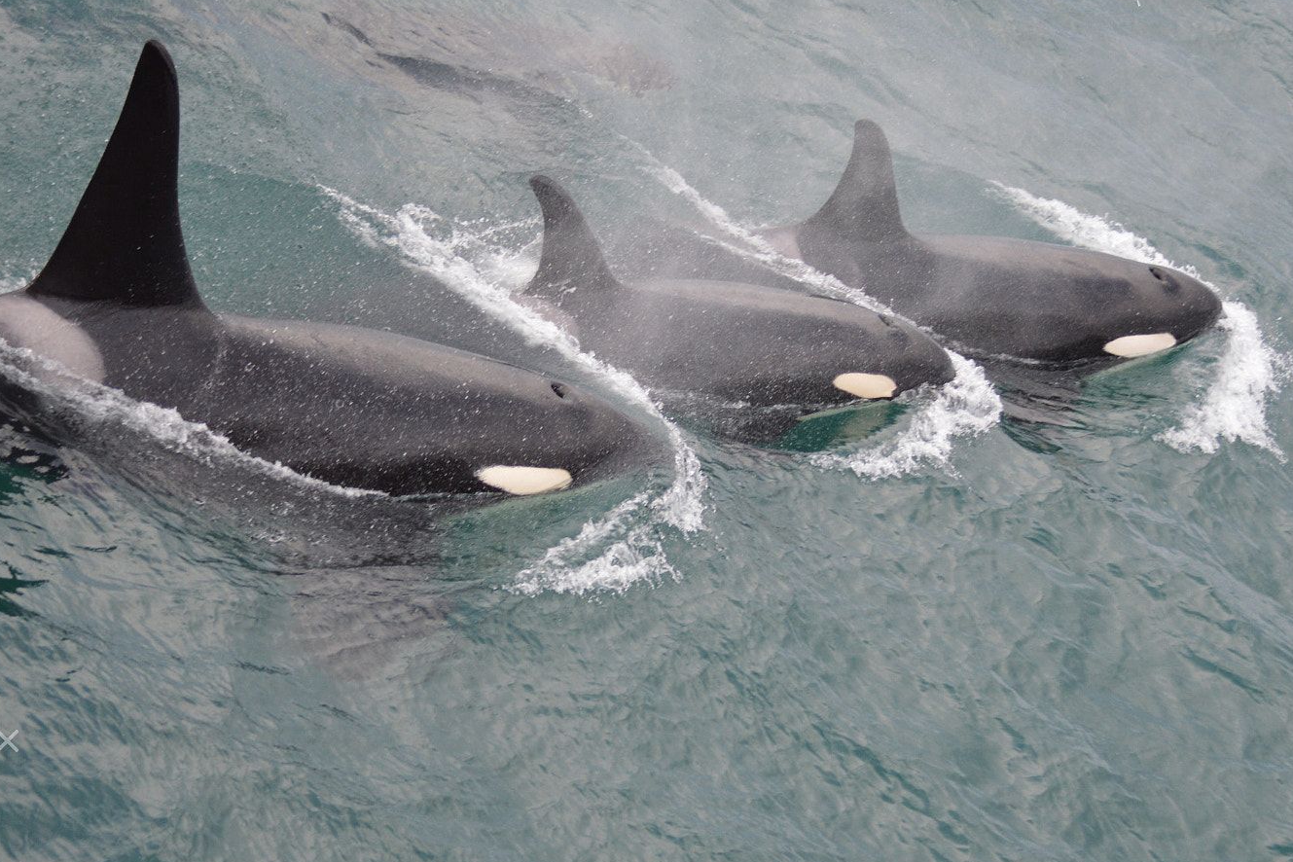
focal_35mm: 112
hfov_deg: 18.3
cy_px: 360
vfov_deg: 12.2
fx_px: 4022
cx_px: 556
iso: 400
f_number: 4.2
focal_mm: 62
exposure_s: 1/640
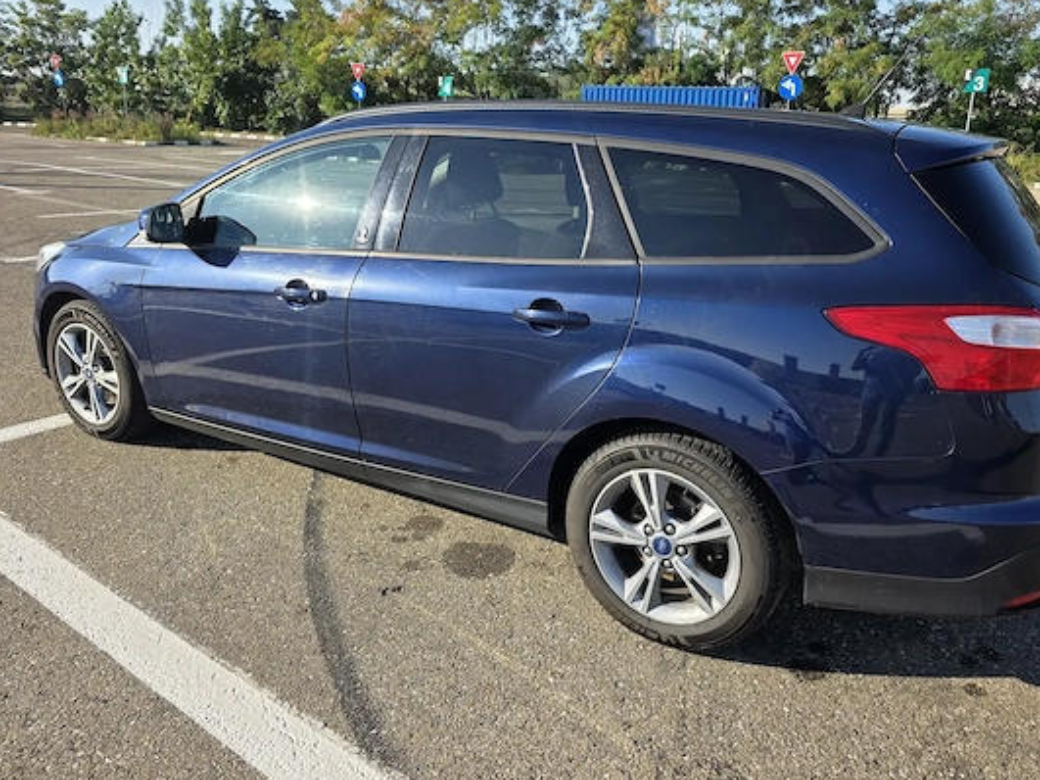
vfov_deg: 52.9
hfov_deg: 67.3
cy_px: 349
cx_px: 548
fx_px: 781
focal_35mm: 26
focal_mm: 6.3
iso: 80
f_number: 1.7
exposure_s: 1/2339
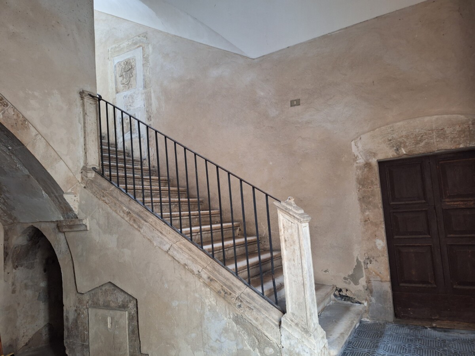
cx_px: 238
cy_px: 178
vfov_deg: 58.9
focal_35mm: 23
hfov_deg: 73.9
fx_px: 316
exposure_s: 1/25
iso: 400
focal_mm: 5.54
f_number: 1.8
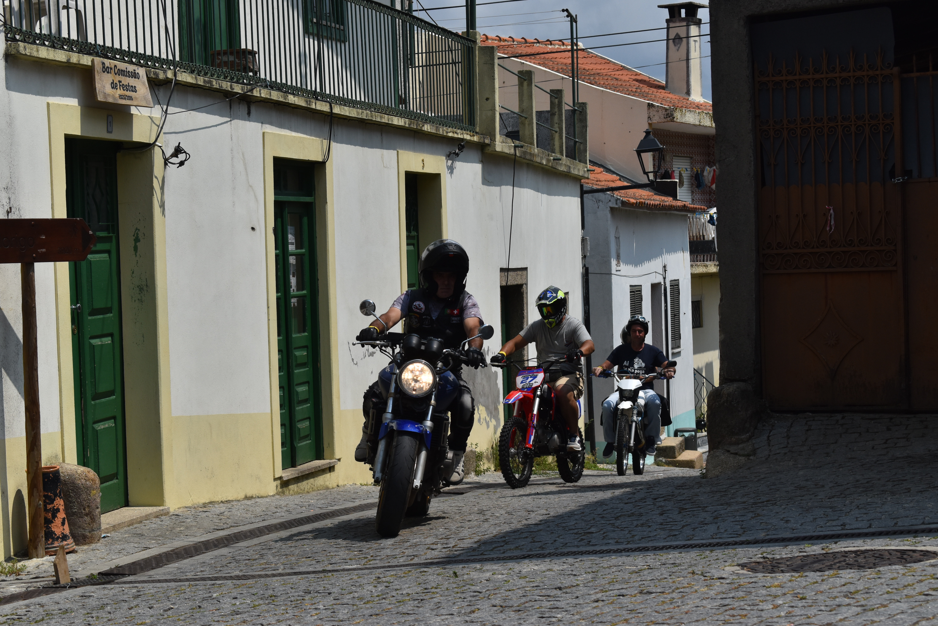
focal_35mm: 82
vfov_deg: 16.6
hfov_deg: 24.6
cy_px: 313
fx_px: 2149
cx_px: 469
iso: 360
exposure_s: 1/2000
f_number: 8
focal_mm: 55
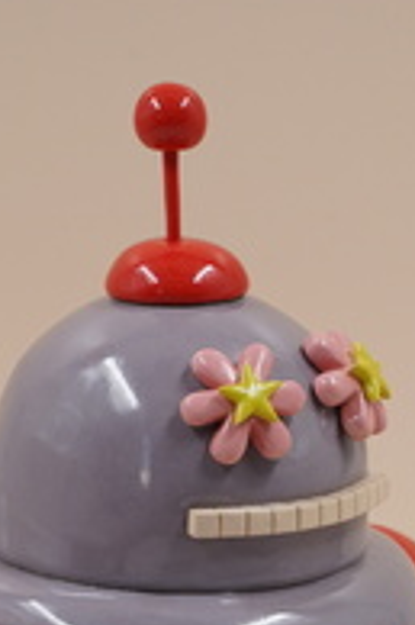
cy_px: 699
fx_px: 3222
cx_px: 283
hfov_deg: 7.4
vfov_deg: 10.9
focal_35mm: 186
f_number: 10
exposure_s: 1/125
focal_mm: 75
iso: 640
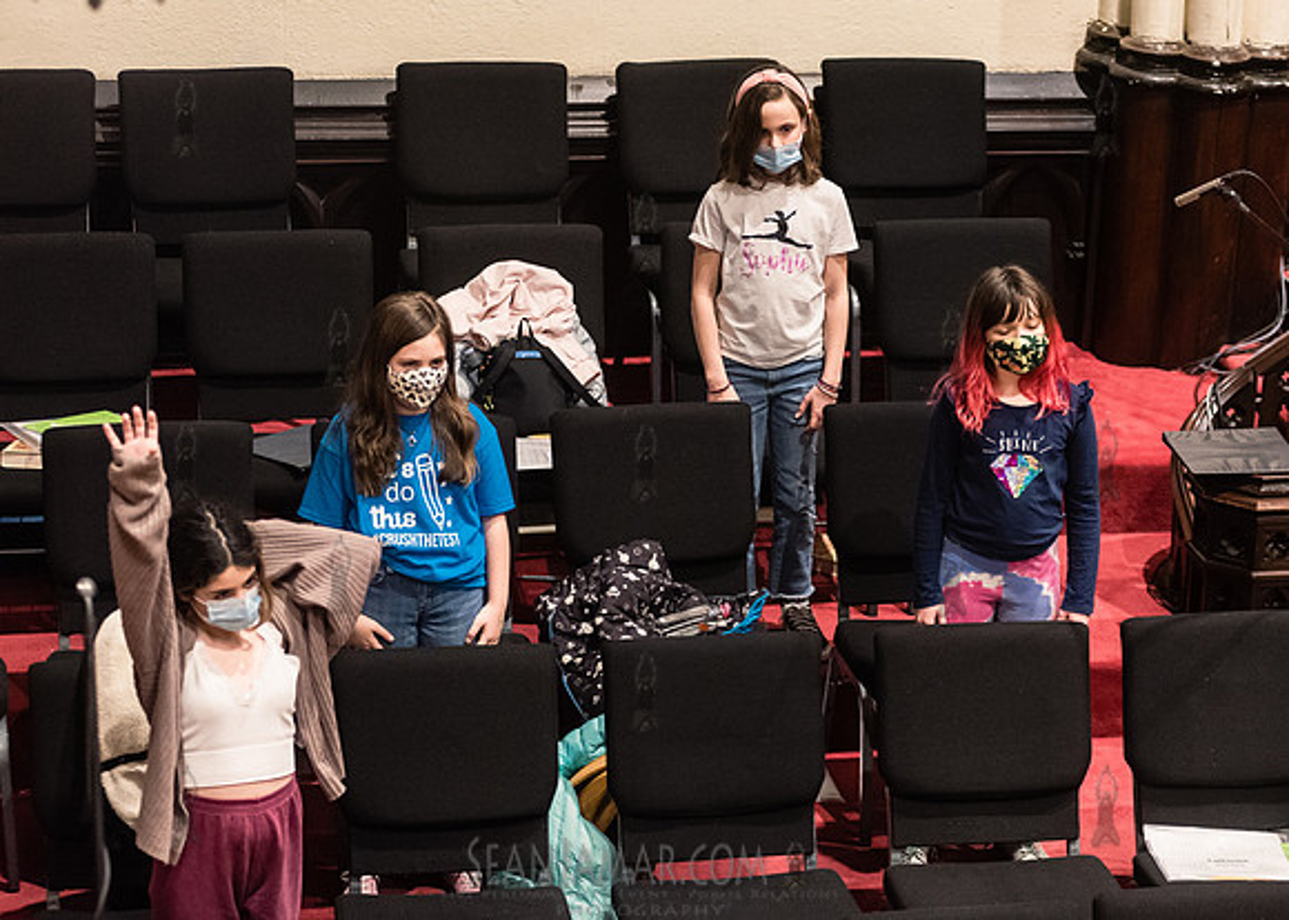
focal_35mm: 95
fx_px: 3464
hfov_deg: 21.0
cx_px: 779
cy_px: 504
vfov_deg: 15.1
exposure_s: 1/125
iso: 4000
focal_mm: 80
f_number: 3.5
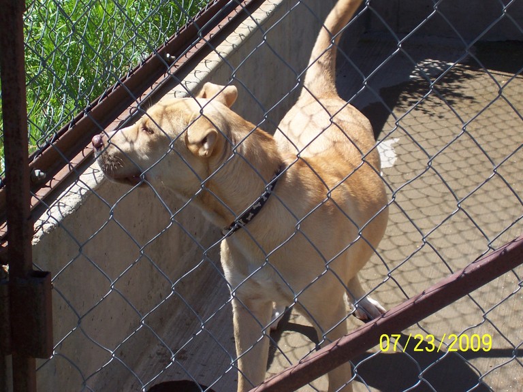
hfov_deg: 17.7
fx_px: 1677
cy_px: 196
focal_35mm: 111
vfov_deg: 13.3
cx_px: 262
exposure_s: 1/500
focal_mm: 16.8
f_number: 4.8
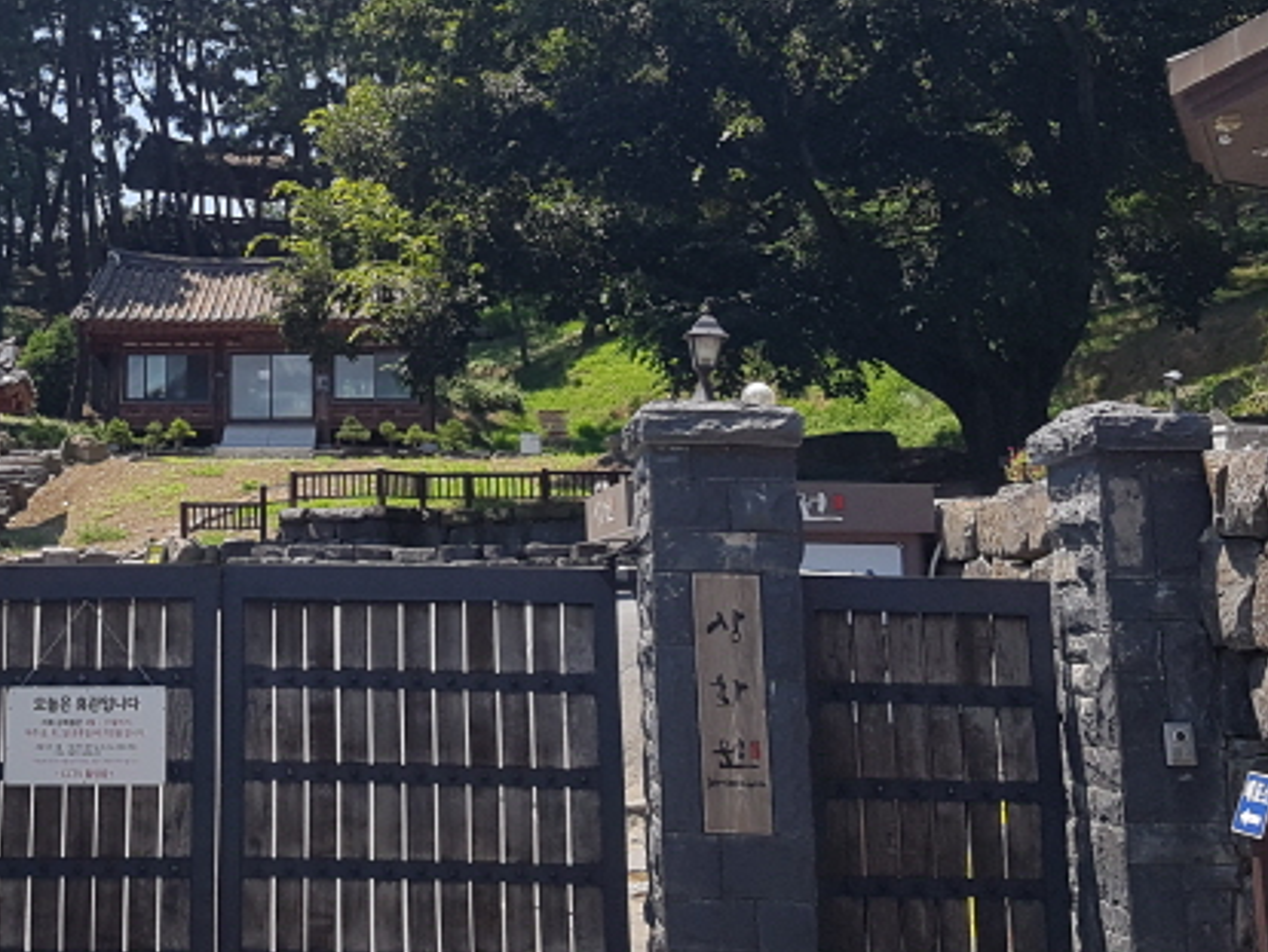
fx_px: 2162
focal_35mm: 59
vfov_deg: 24.4
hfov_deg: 32.0
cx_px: 297
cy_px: 167
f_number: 1.7
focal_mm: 4.2
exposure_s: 1/2344
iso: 50
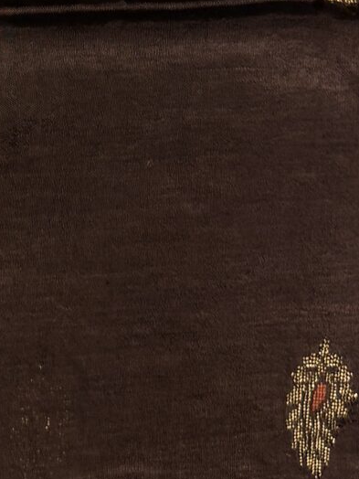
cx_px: -329
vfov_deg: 14.6
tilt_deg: -78.3
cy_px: -196
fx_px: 1756
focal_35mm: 127
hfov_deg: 10.8
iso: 50
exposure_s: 1/100
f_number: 1.6
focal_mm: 5.96
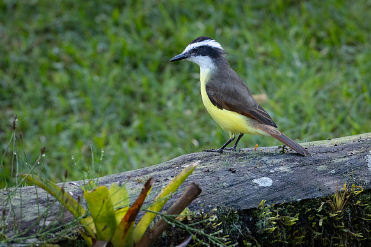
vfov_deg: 1.6
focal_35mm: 843
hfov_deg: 2.4
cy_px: 44
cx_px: 194
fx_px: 8689
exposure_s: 1/320
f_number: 7.1
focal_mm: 500
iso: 1100
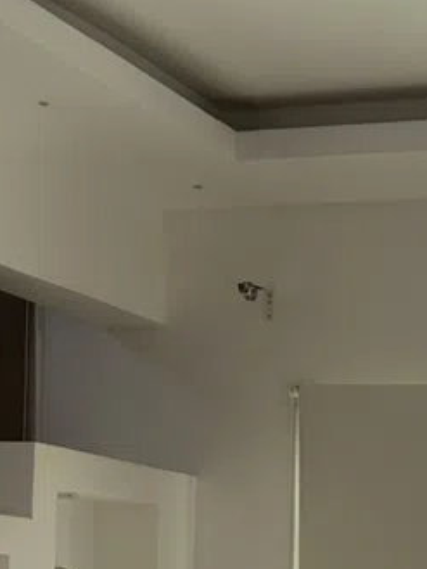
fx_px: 1775
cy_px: 874
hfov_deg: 13.4
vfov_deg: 16.5
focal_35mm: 108
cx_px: 494
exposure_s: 1/121
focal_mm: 5.7
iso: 80
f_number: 1.5
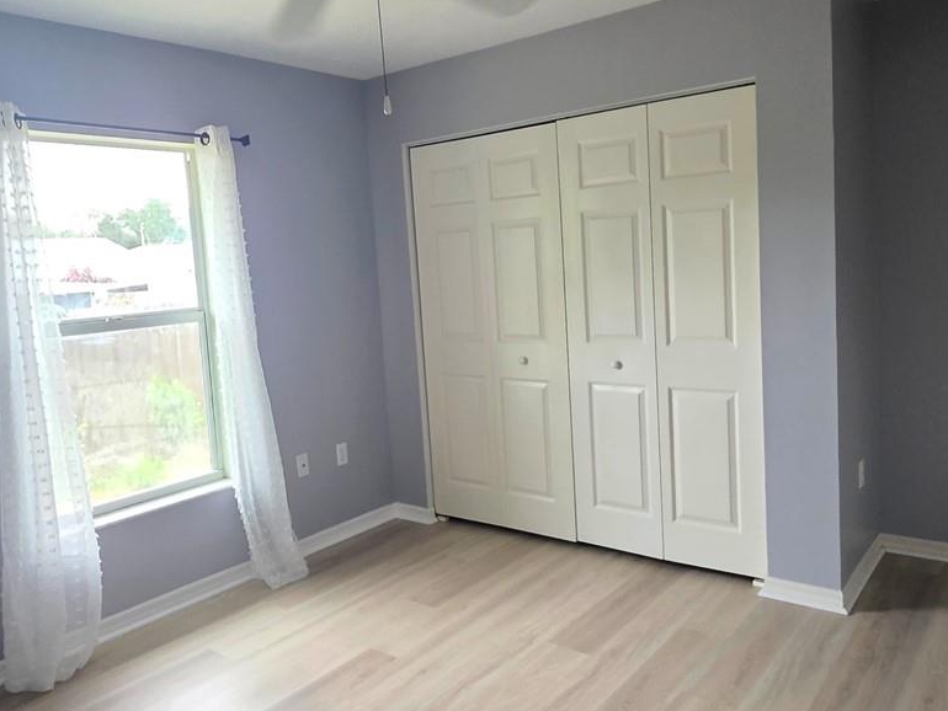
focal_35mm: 27
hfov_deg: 65.3
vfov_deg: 51.4
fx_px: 740
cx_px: 459
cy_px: 346
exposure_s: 1/100
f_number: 1.9
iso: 320
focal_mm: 2.2
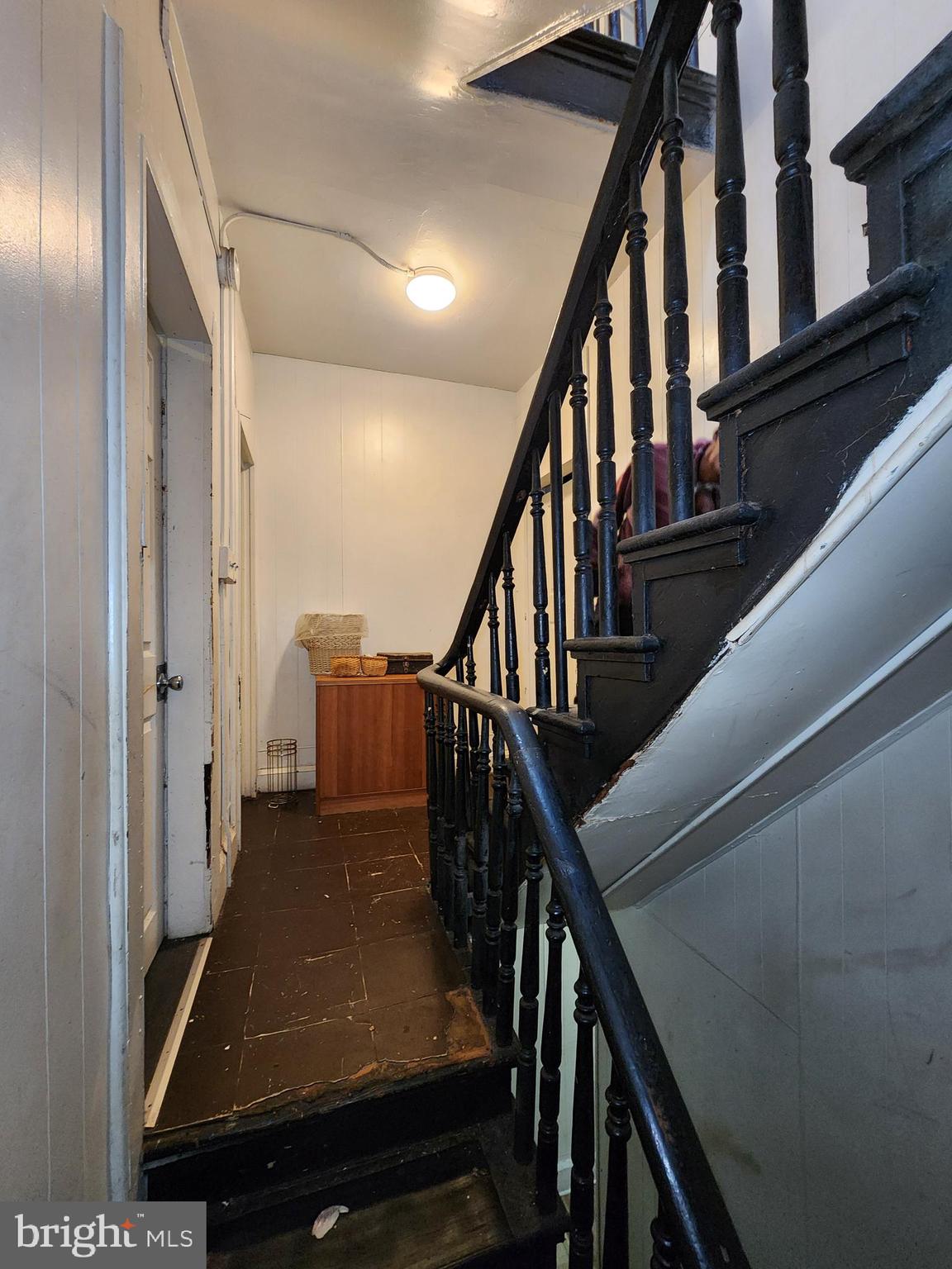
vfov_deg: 106.2
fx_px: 477
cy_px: 634
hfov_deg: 89.9
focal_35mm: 13
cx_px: 476
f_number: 2.2
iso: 400
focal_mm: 2.2
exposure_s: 1/30
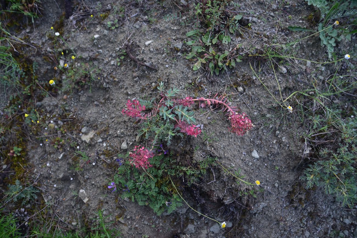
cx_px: 178
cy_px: 119
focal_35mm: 50
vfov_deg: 27.0
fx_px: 496
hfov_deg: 39.6
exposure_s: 1/125
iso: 200
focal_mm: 50
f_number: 4.5
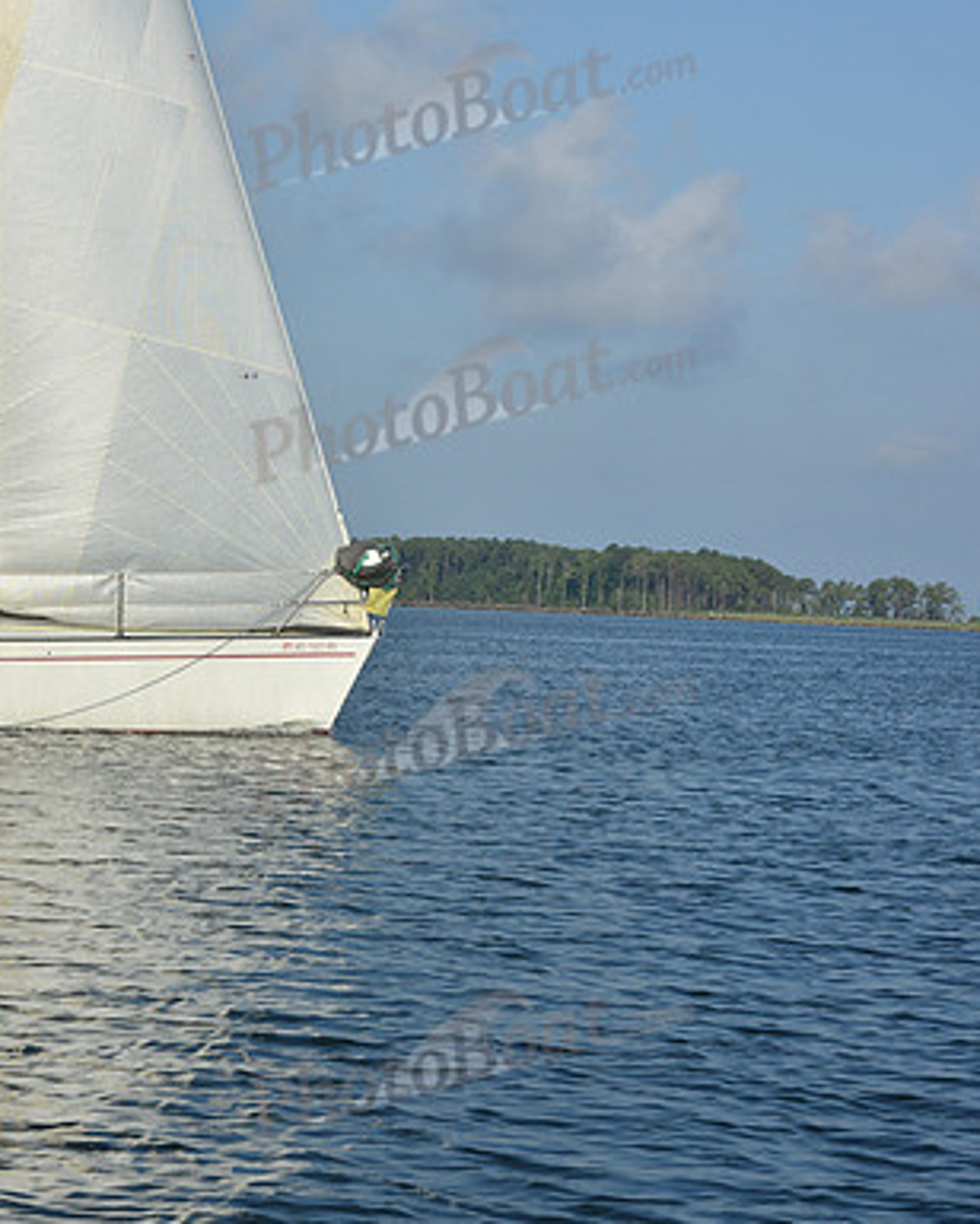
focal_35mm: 99
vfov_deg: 19.4
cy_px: 612
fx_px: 3589
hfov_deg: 15.4
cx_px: 86
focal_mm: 70
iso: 320
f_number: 11
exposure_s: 1/800
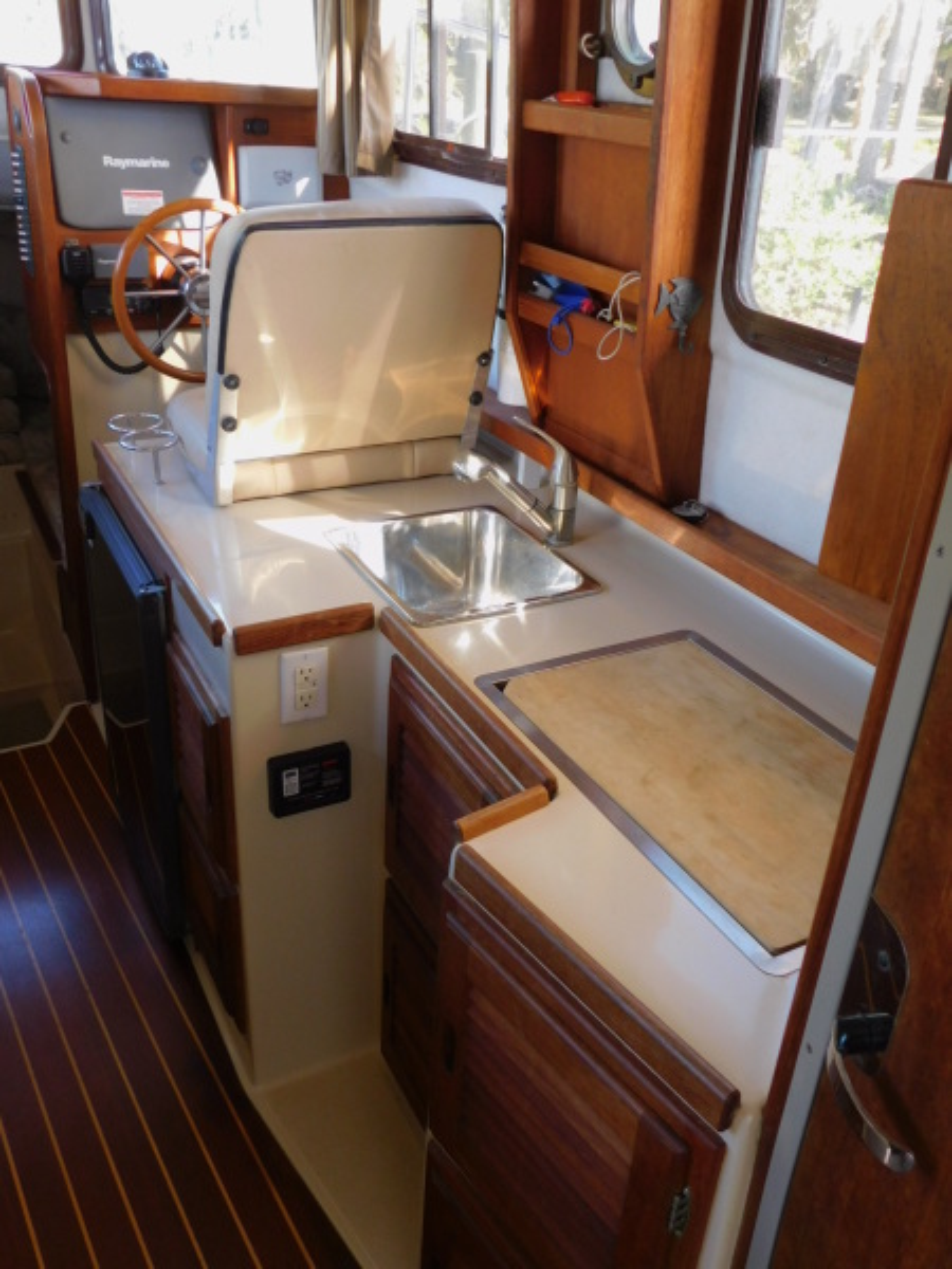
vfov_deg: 60.0
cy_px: 634
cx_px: 476
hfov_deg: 46.8
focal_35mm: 30
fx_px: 1100
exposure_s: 1/30
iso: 180
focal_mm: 5.3
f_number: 3.2
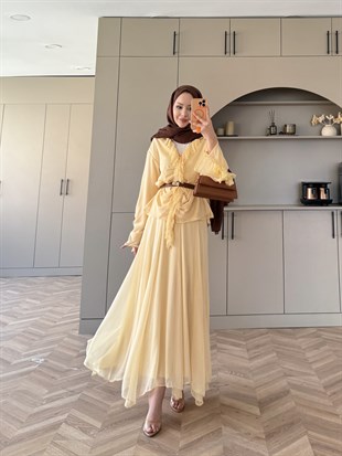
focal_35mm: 24
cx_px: 171
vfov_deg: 71.6
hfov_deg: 56.8
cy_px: 228
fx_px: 316
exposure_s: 1/121
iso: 80
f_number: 1.78
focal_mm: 6.76
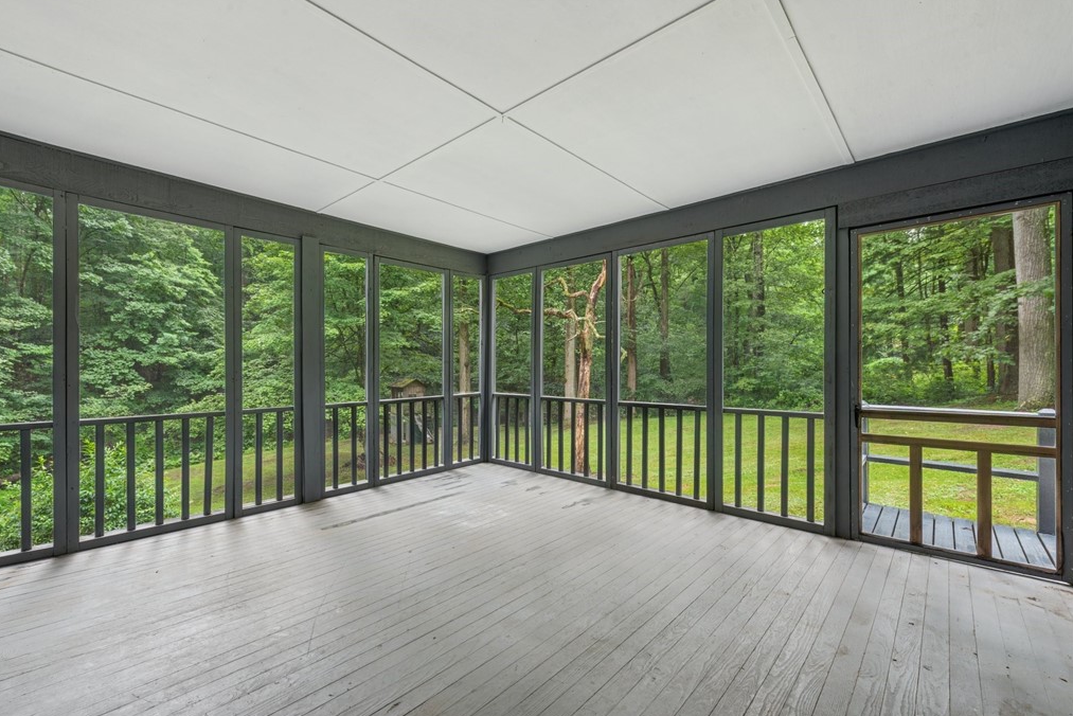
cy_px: 376
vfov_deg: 77.3
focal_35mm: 15
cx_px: 499
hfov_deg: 100.2
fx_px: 447
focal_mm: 14
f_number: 11
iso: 50
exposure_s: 1/2
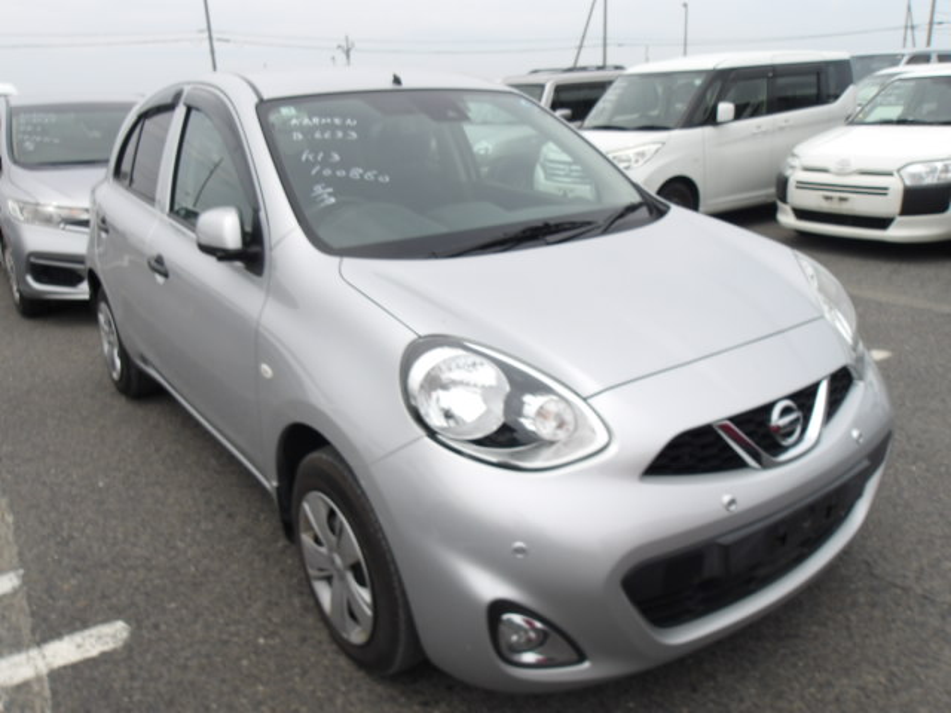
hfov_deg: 65.3
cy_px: 356
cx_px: 476
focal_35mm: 27
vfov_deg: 51.4
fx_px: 742
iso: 100
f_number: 10.4
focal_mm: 4.9
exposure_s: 1/100
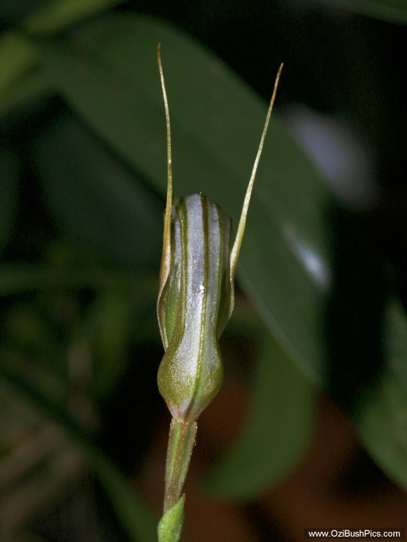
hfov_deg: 7.4
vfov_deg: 9.9
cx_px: 204
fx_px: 3135
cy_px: 271
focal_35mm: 200
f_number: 8
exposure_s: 1/180
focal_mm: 50.69
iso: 100
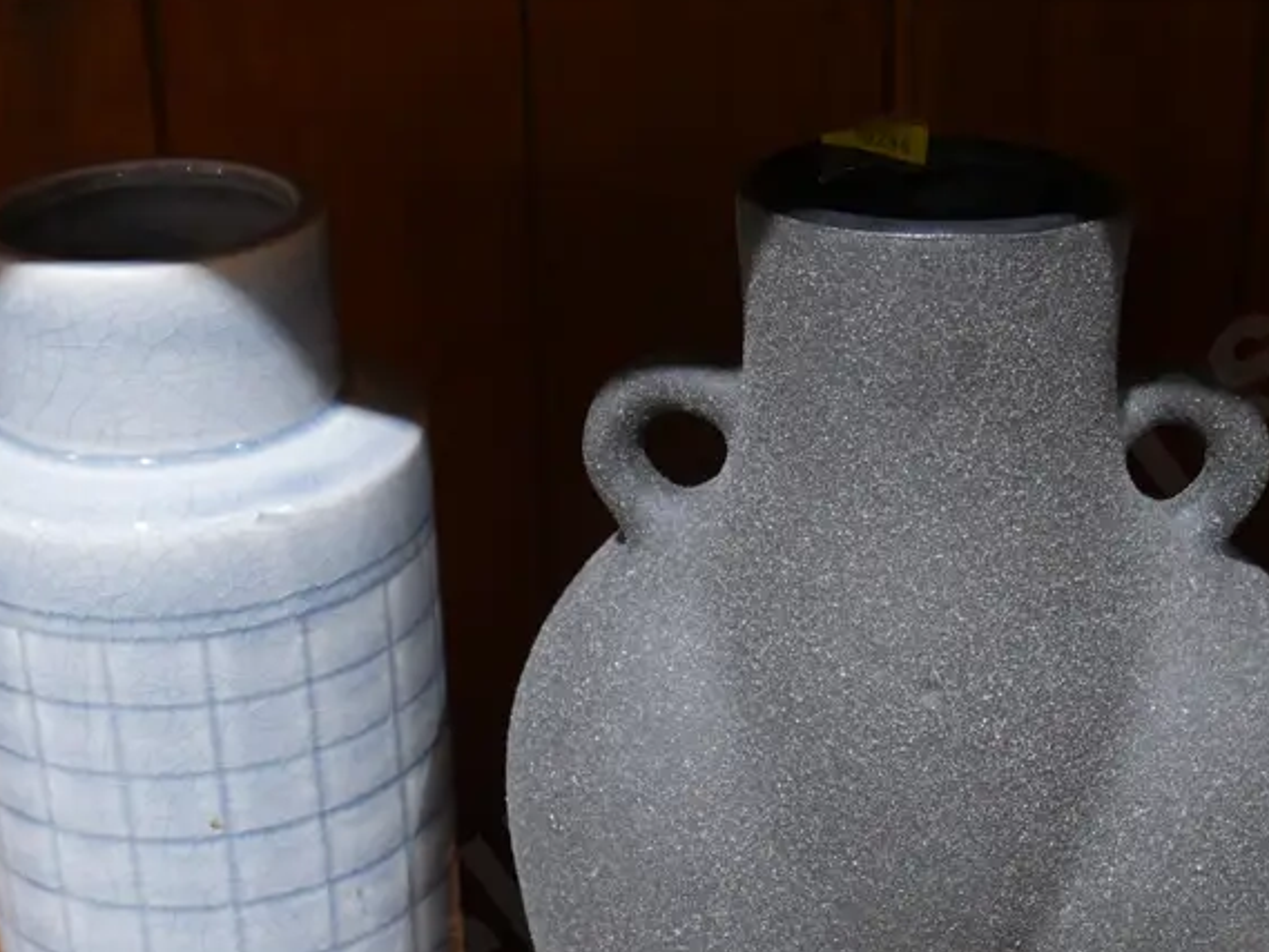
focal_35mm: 72
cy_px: 699
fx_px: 2640
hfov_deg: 26.9
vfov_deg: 20.3
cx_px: 814
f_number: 4.5
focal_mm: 20
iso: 1000
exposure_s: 1/60
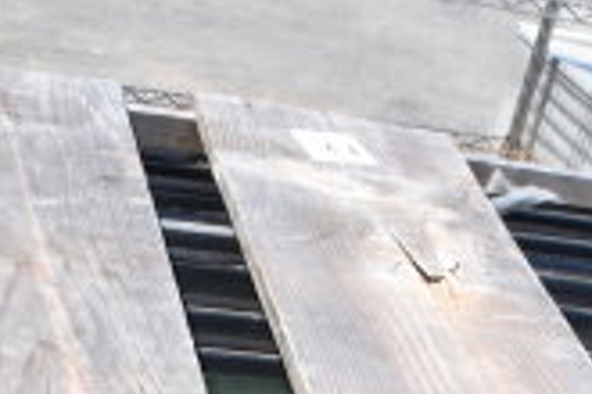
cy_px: 725
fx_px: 1644
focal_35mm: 100
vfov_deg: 12.4
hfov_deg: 19.9
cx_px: 570
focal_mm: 18
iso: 200
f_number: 8
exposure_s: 1/250
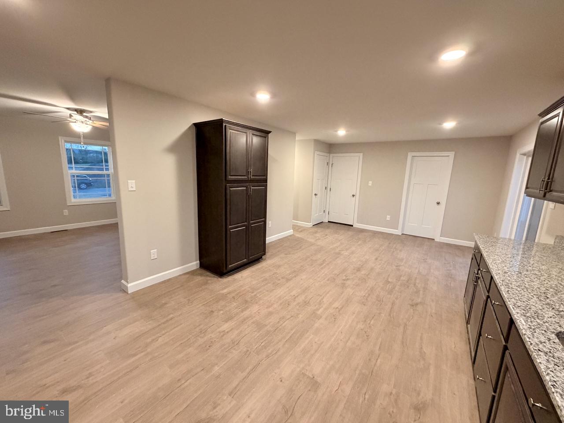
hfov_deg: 102.1
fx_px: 228
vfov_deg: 85.7
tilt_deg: -10.1
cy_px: 212
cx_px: 282
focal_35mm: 14
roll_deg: -1.3
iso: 500
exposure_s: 1/60
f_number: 2.2
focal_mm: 2.22
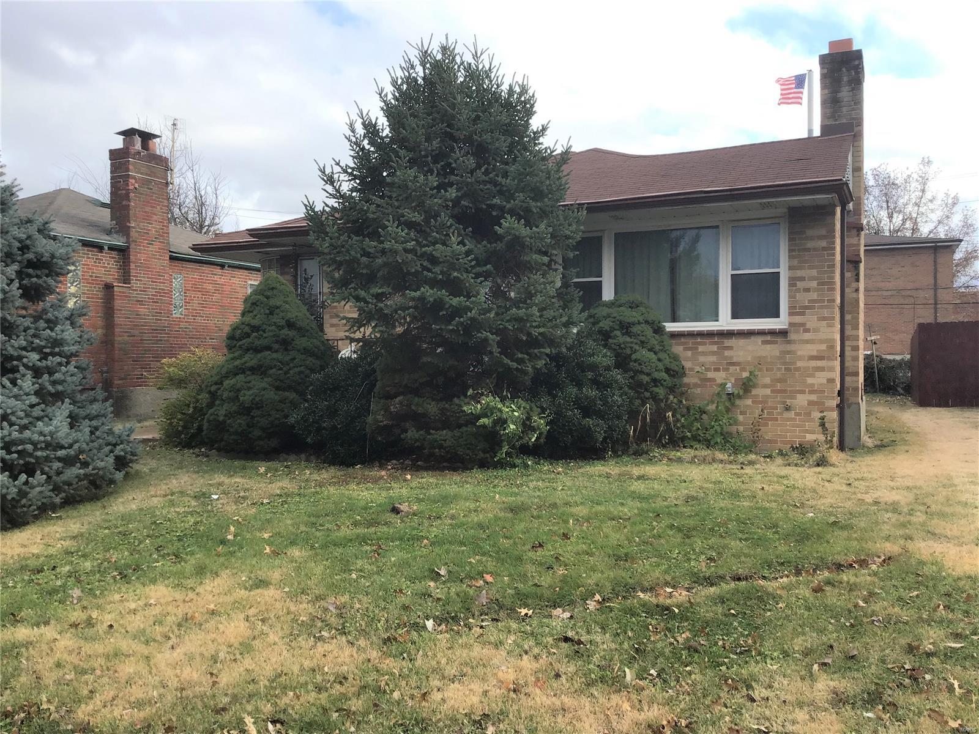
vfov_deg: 45.4
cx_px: 490
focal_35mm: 31
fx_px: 877
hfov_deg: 58.4
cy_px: 367
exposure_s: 1/574
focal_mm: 3.3
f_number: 2.4
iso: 25
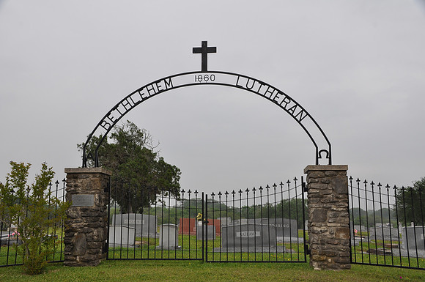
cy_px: 141
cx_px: 212
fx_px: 495
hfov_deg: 46.5
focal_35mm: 42
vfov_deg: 31.8
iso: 200
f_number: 10
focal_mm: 28
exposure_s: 1/125
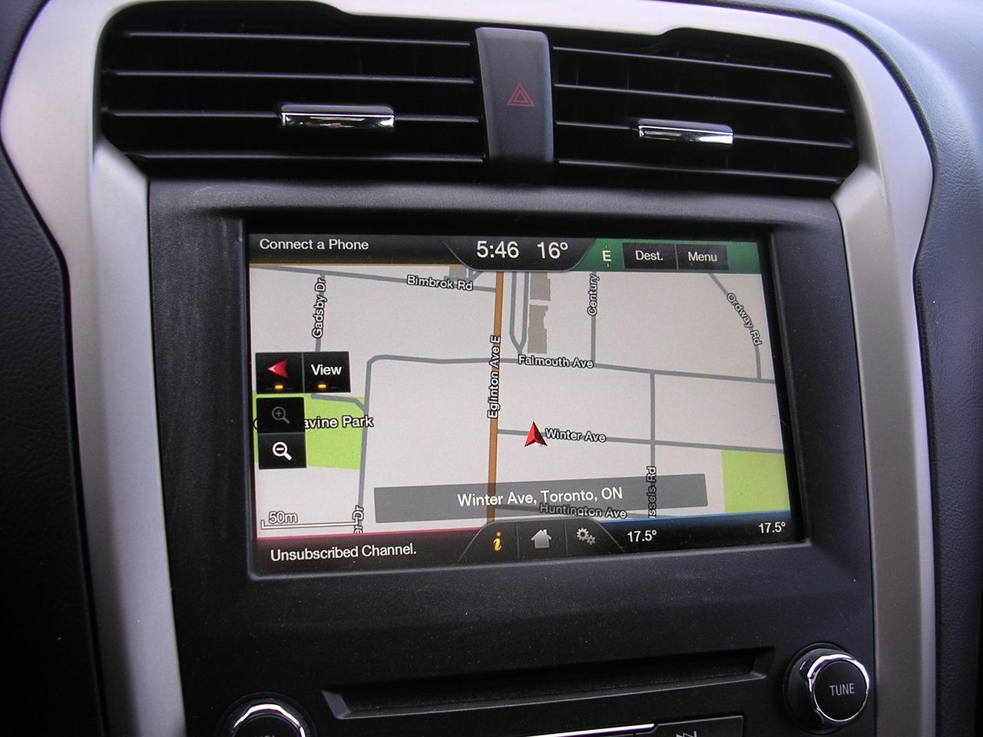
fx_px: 1079
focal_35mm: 38
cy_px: 368
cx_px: 492
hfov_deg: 49.0
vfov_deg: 37.7
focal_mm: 5.8
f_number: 2.8
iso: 100
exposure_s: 1/42.2
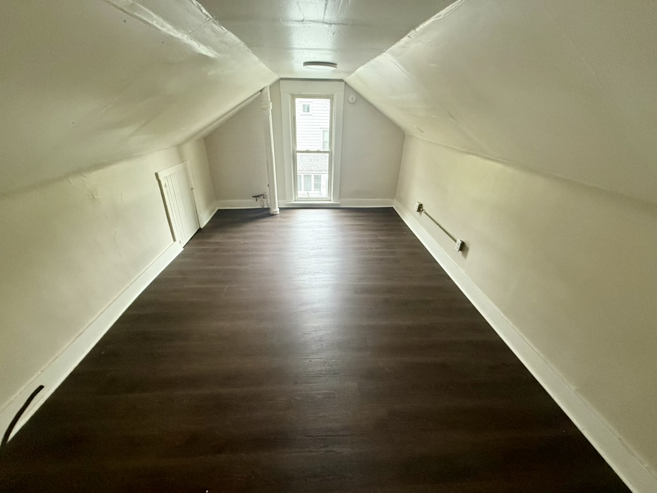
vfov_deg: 85.7
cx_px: 328
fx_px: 266
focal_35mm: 14
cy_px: 246
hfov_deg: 102.1
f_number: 2.2
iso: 500
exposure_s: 1/60
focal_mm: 2.22
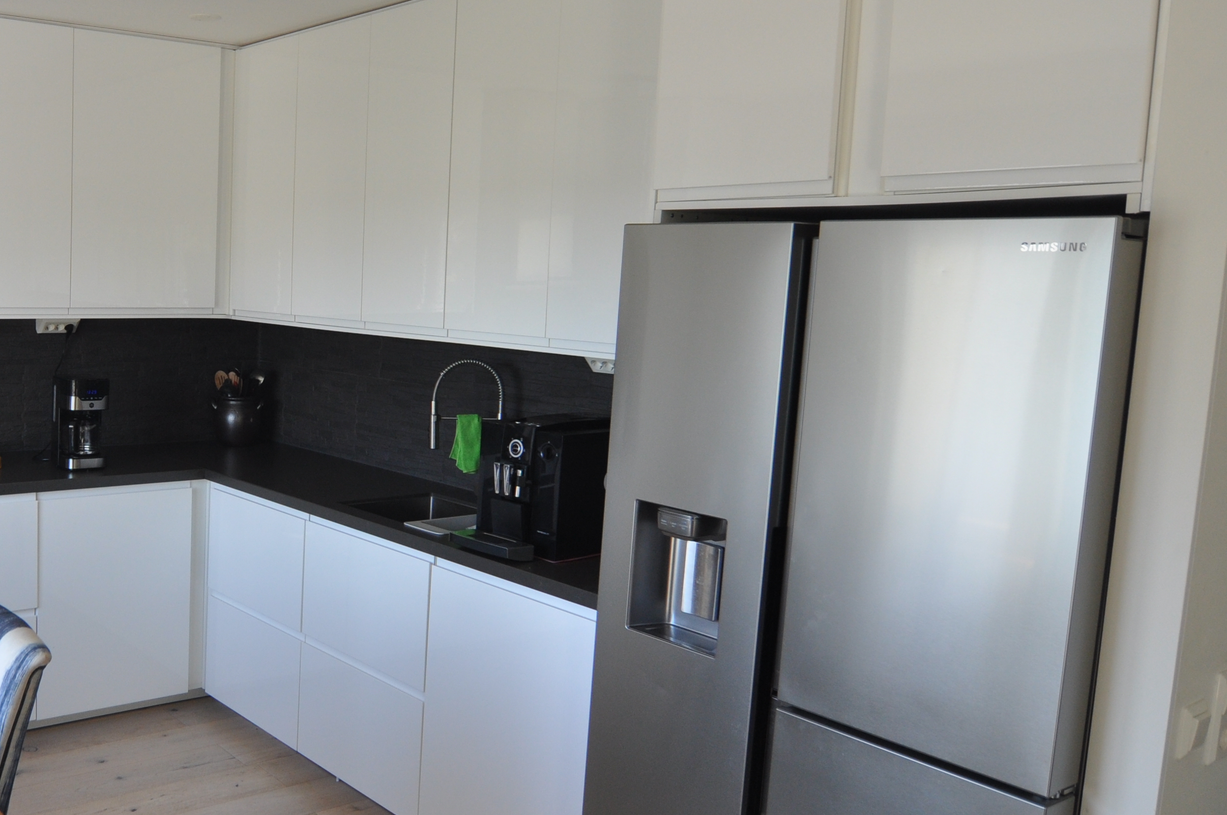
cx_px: 204
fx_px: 1089
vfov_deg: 41.0
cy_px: 398
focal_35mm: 32
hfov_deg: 53.8
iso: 400
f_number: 5.6
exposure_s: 1/125
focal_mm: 12
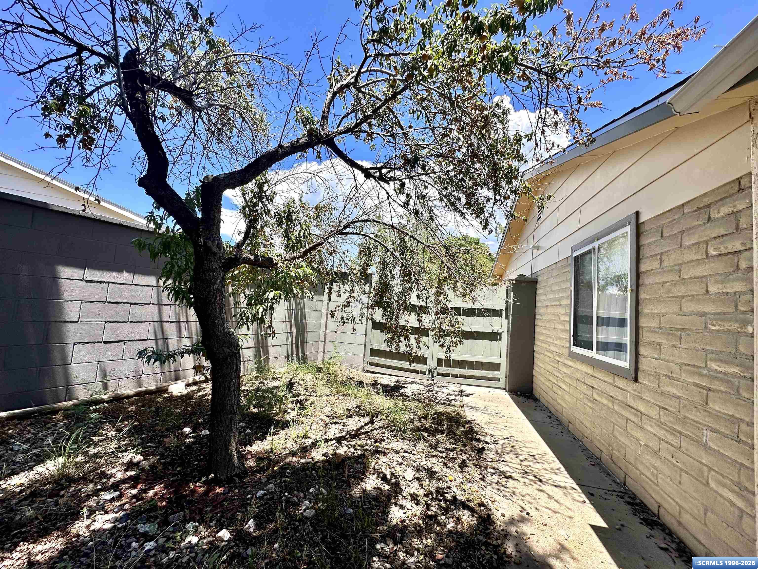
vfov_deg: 85.7
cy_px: 284
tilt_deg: +4.3
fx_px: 307
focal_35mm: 14
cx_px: 379
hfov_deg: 102.1
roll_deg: -4.0
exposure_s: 1/1062
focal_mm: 2.22
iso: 40
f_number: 2.2
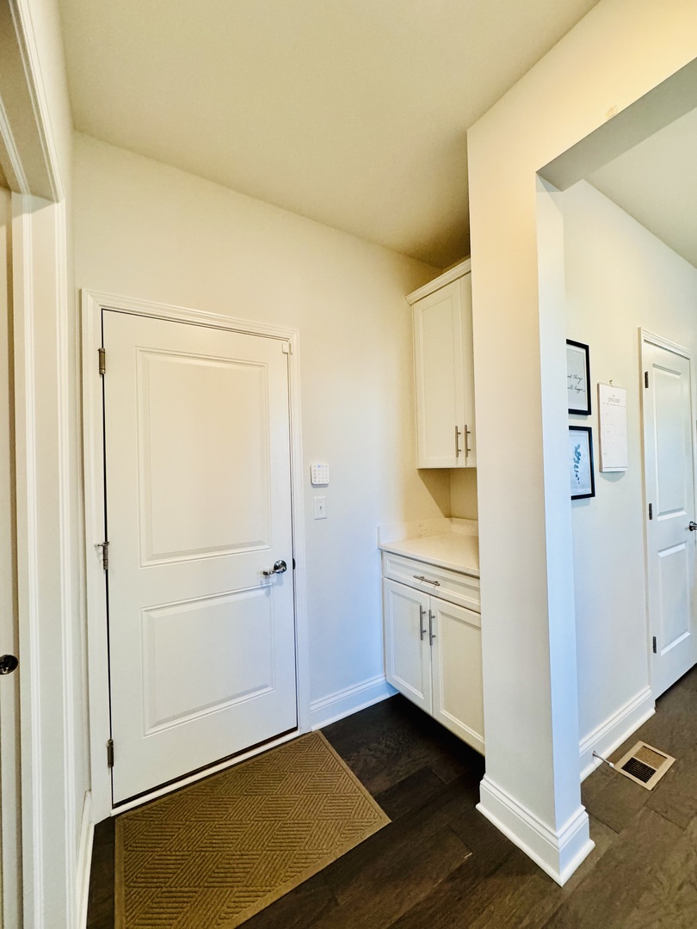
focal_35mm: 14
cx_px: 348
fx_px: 376
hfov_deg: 85.7
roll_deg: +1.1
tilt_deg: +0.1
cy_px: 464
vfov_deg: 102.1
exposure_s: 1/120
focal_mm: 2.22
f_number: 2.2
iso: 320
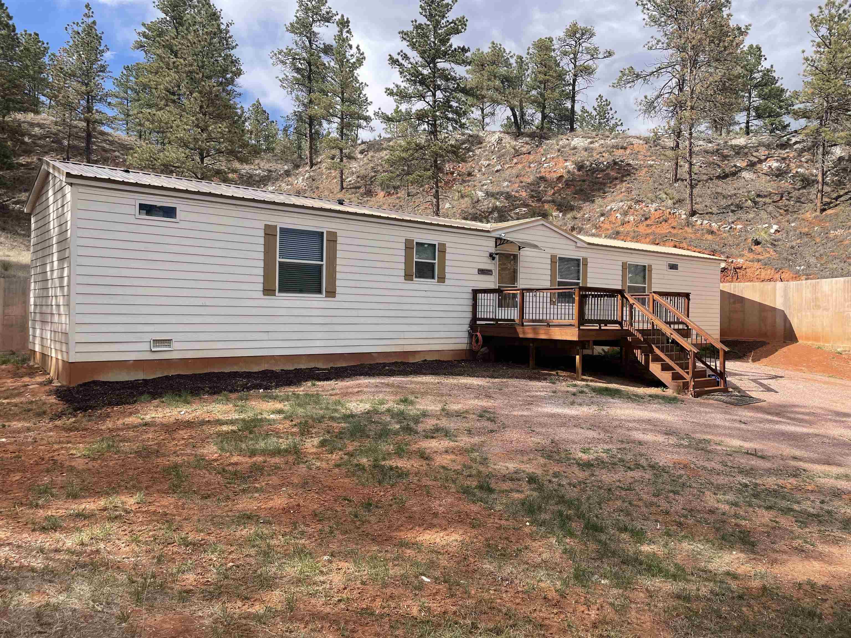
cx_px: 426
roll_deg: -0.6
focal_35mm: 26
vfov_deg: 53.1
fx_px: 639
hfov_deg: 67.3
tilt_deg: +0.2
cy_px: 319
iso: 32
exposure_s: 1/2212
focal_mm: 4.2
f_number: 1.6
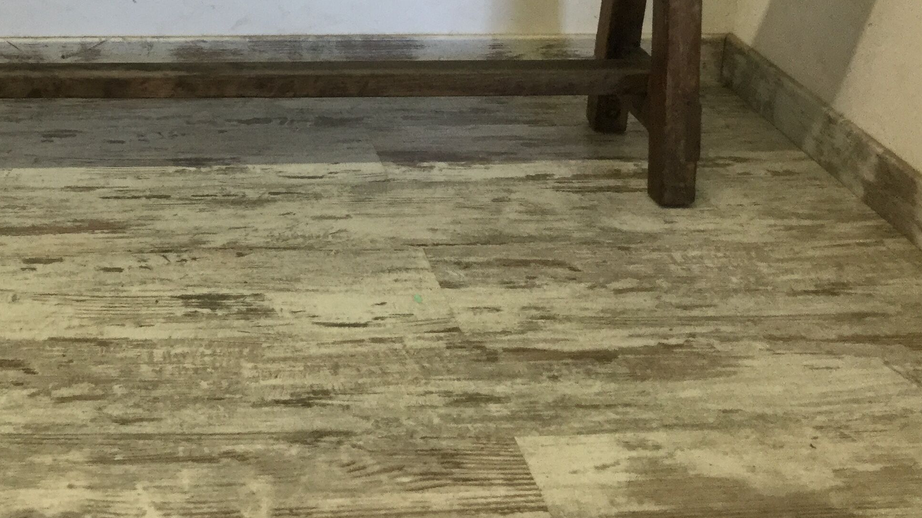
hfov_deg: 35.4
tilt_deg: -18.0
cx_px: 179
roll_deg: -1.1
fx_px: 1394
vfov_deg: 20.2
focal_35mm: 57
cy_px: -36
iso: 50
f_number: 2.4
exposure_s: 1/33
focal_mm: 3.3
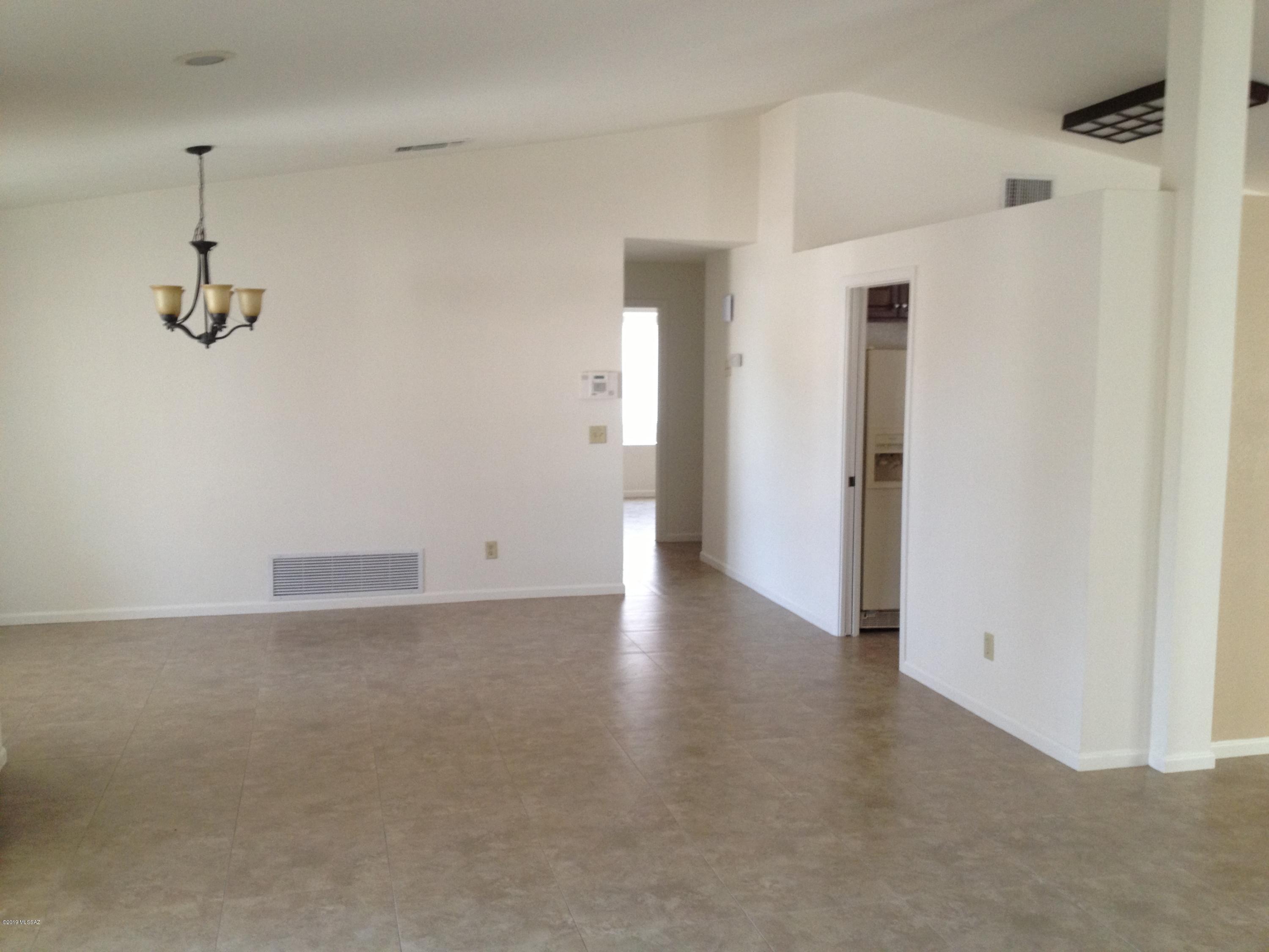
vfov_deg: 40.7
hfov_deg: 52.6
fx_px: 1283
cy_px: 476
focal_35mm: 35
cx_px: 634
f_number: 2.4
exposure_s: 1/20
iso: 100
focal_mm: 4.28
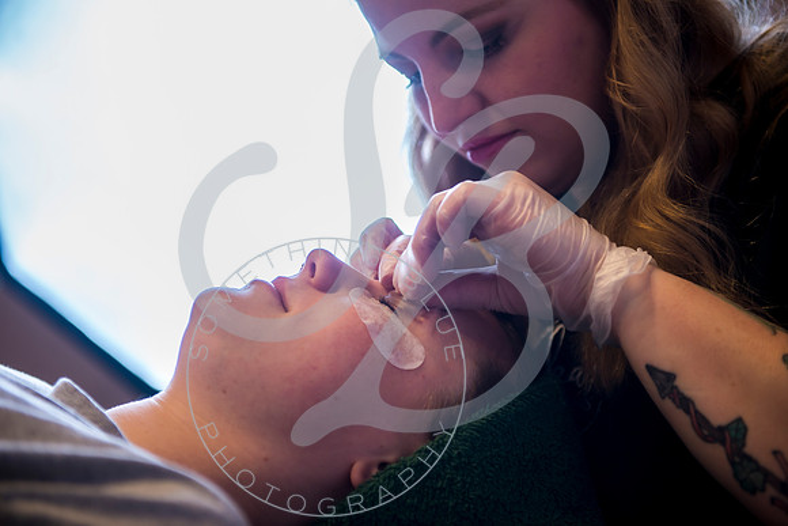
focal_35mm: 70
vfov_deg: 19.5
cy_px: 263
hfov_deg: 28.8
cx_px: 394
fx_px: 1533
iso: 200
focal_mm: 70
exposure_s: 1/125
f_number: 2.8
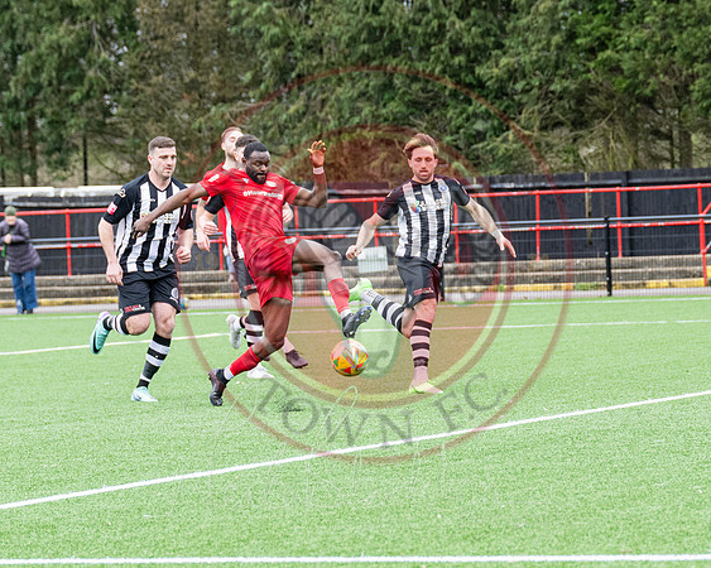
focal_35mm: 200
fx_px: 4216
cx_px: 418
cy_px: 321
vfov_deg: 7.7
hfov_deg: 9.6
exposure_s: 1/1250
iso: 800
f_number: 4
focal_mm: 91
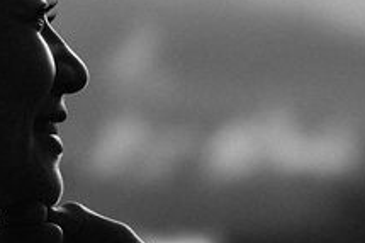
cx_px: -277
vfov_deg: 3.4
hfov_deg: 5.0
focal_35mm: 404
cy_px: 378
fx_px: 4093
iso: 100
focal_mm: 85
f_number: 4
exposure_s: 1/1250
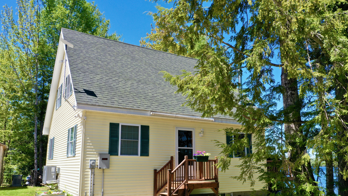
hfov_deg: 64.3
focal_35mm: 30
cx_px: 174
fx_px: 277
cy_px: 115
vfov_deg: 38.8
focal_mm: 10.26
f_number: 5
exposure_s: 1/320
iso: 100
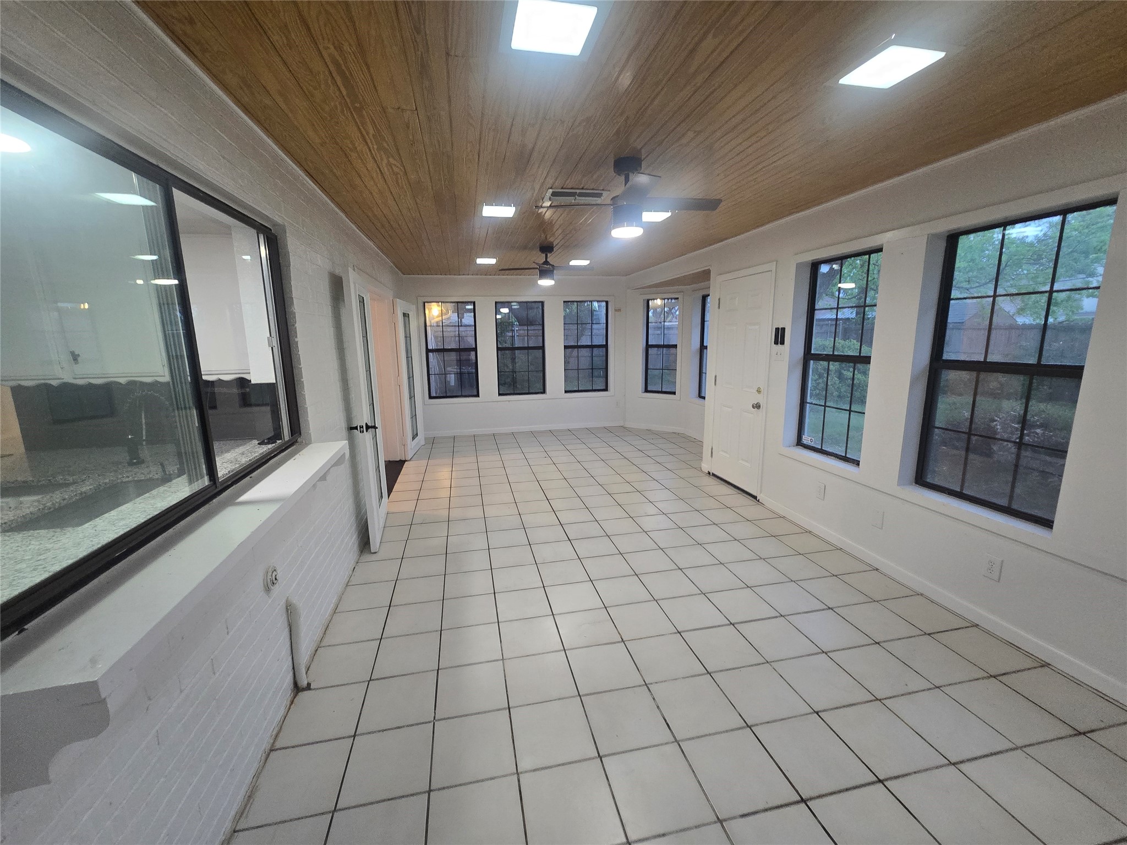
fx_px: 423
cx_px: 564
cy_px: 422
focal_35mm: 13
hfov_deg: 106.2
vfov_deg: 89.9
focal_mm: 2.2
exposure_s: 1/60
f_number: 2.2
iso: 320
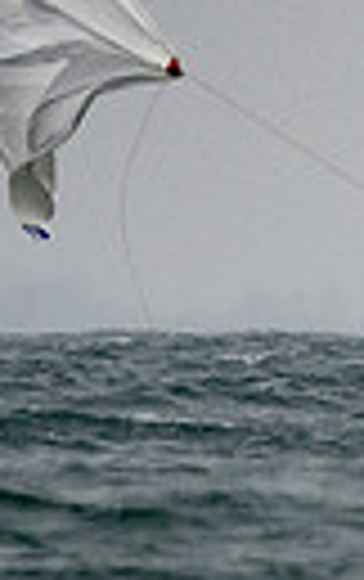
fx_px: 39090
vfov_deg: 0.8
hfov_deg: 0.5
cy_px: -409
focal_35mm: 2471
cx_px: 849
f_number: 4
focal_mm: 300
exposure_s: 1/6400
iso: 400
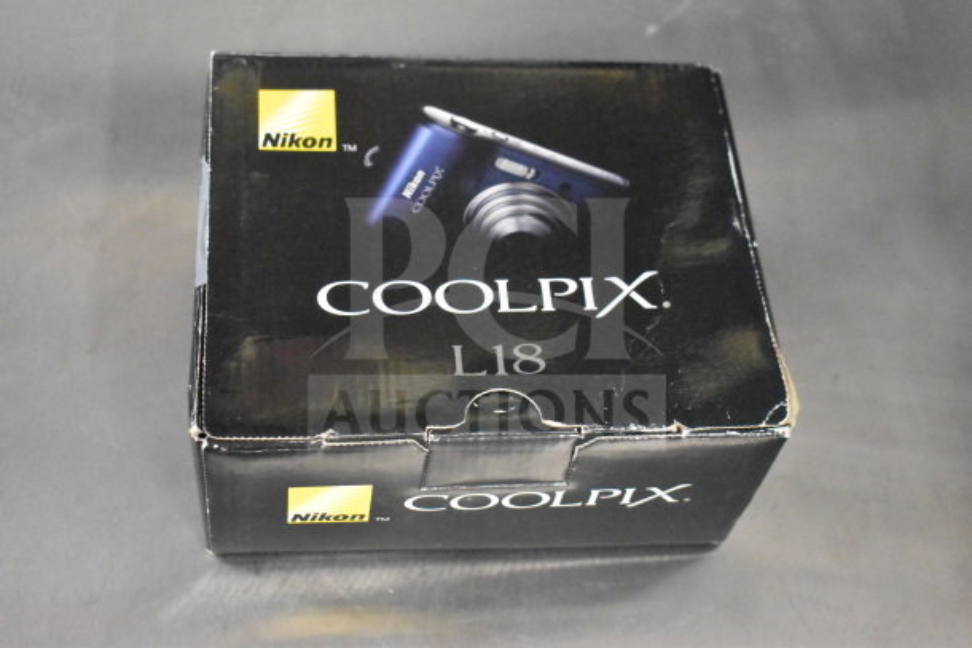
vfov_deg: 25.1
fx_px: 1458
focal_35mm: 54
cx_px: 486
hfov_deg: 36.9
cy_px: 324
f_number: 4.8
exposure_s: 1/60
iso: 16000
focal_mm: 36
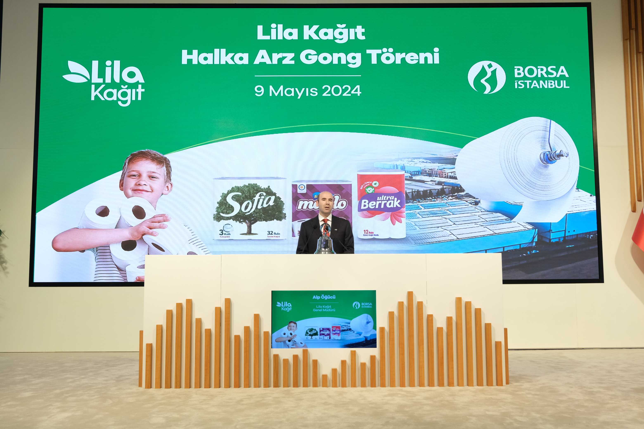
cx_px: 322
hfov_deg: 57.2
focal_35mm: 33
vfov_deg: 40.0
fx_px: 590
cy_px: 214
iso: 1600
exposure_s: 1/125
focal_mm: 22
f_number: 4.5
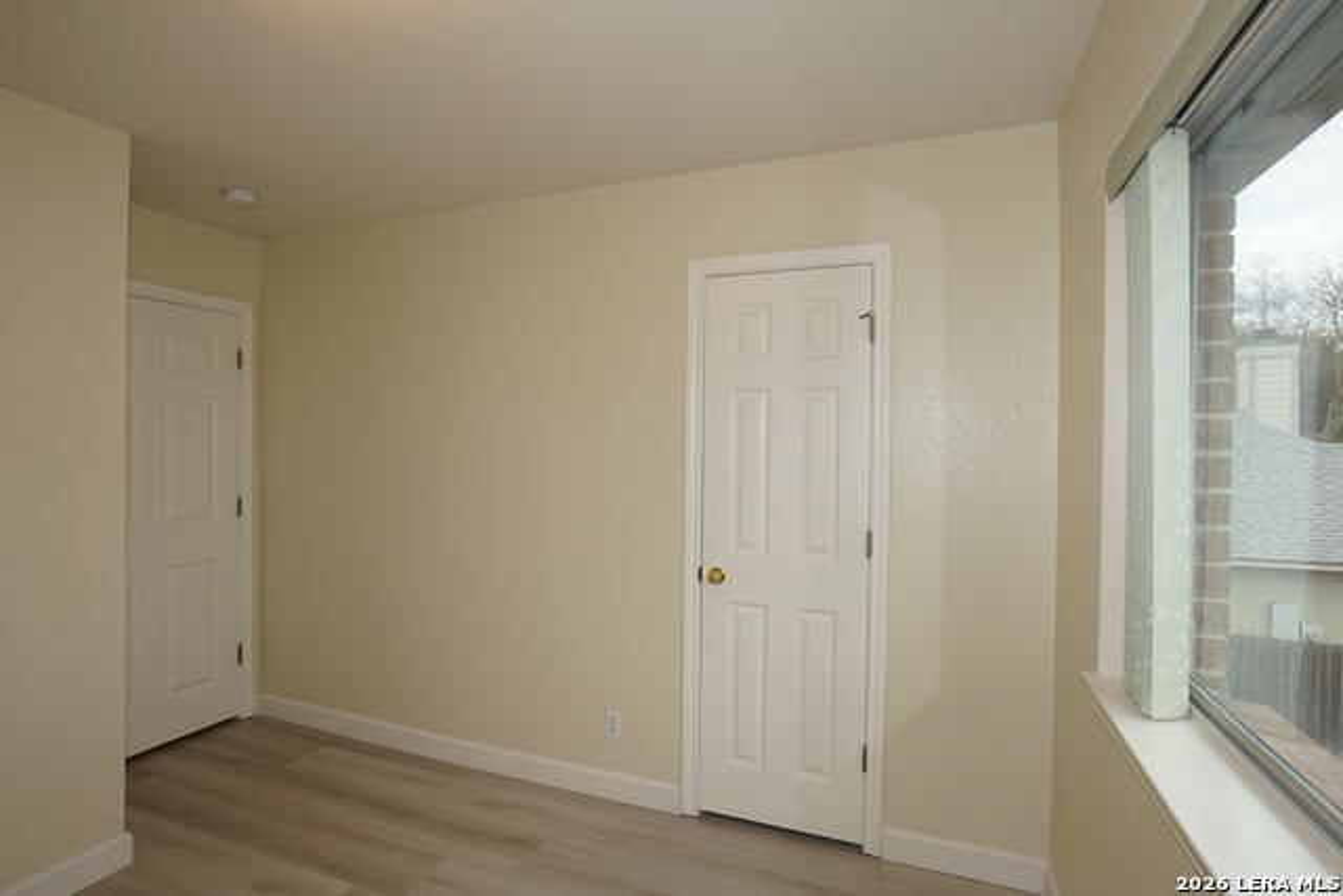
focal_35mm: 16
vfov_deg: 73.8
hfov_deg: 96.7
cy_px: 448
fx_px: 597
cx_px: 672
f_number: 4
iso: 200
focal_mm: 11
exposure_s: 1/160
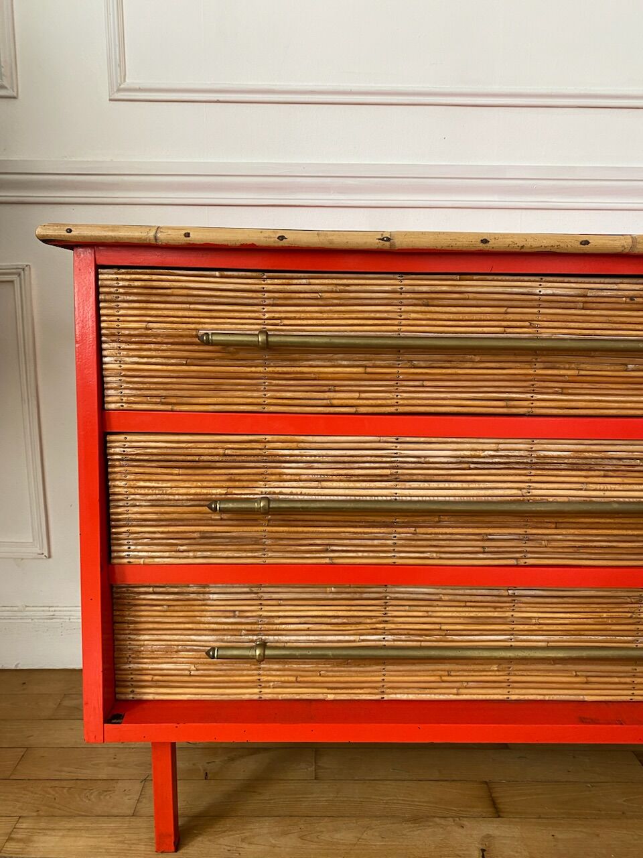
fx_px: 644
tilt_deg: -9.4
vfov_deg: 67.3
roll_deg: +0.8
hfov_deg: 53.1
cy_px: 429
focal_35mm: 26
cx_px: 322
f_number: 1.8
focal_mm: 4.25
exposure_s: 1/75
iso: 125
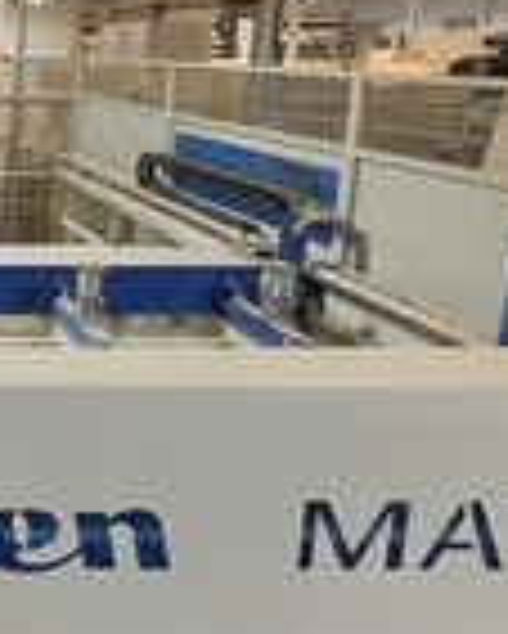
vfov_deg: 48.8
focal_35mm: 36
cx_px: -184
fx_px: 676
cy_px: 180
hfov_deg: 30.4
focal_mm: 2.2
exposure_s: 1/60
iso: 320
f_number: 2.2
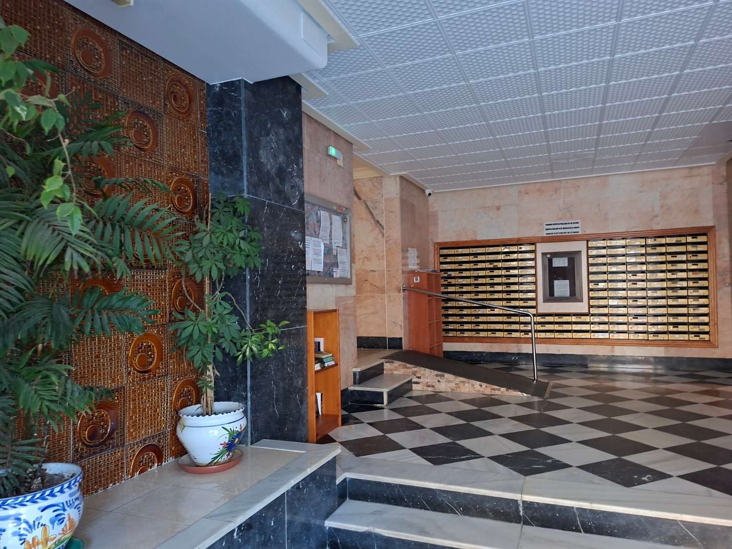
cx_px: 366
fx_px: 486
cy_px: 274
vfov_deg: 58.9
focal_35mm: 23
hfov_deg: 73.9
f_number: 1.8
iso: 320
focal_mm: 5.54
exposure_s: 1/25
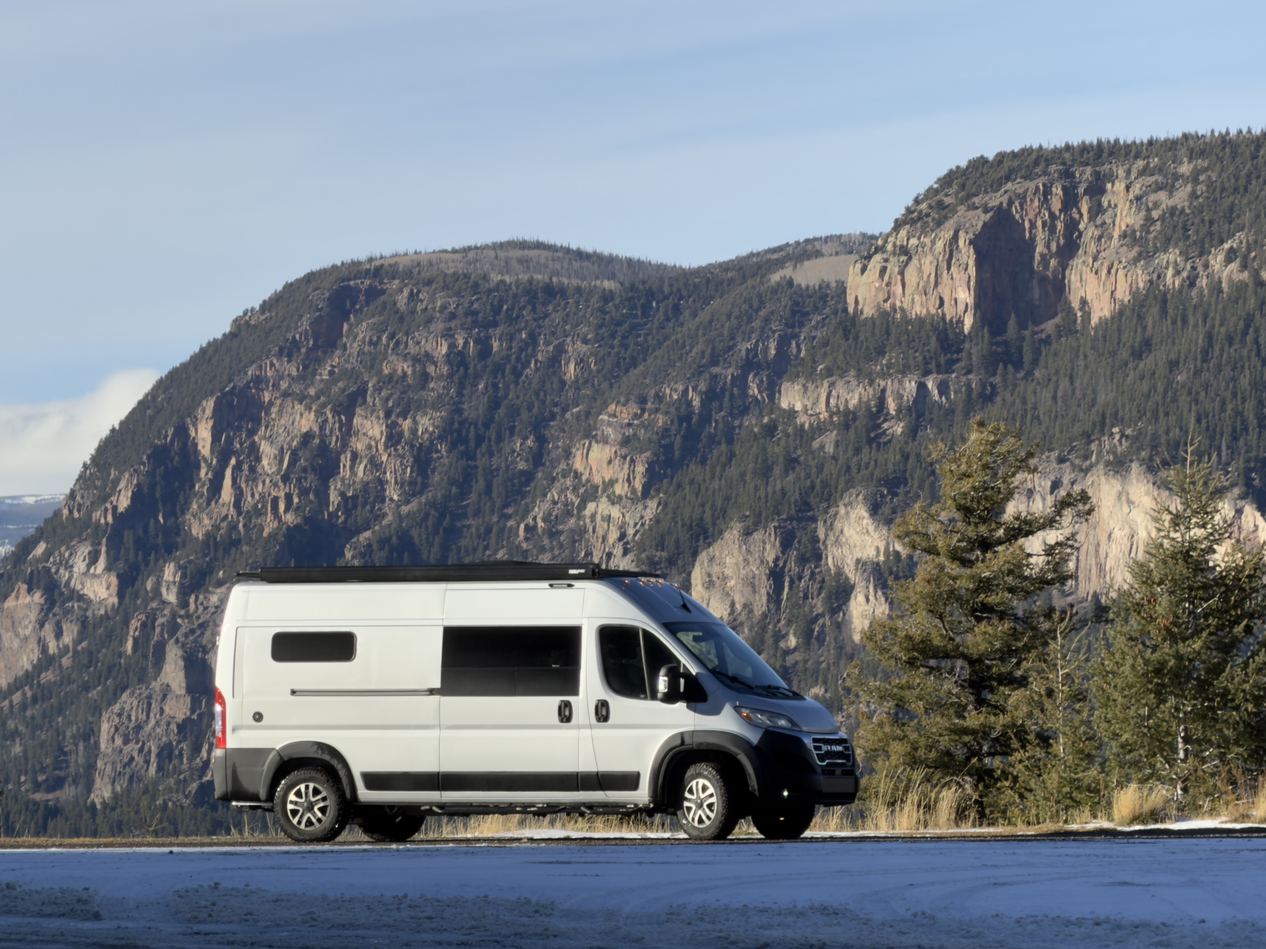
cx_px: 625
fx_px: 7461
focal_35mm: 204
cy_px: 478
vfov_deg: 7.3
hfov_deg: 9.7
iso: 16
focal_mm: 16.89
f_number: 2.8
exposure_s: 1/812
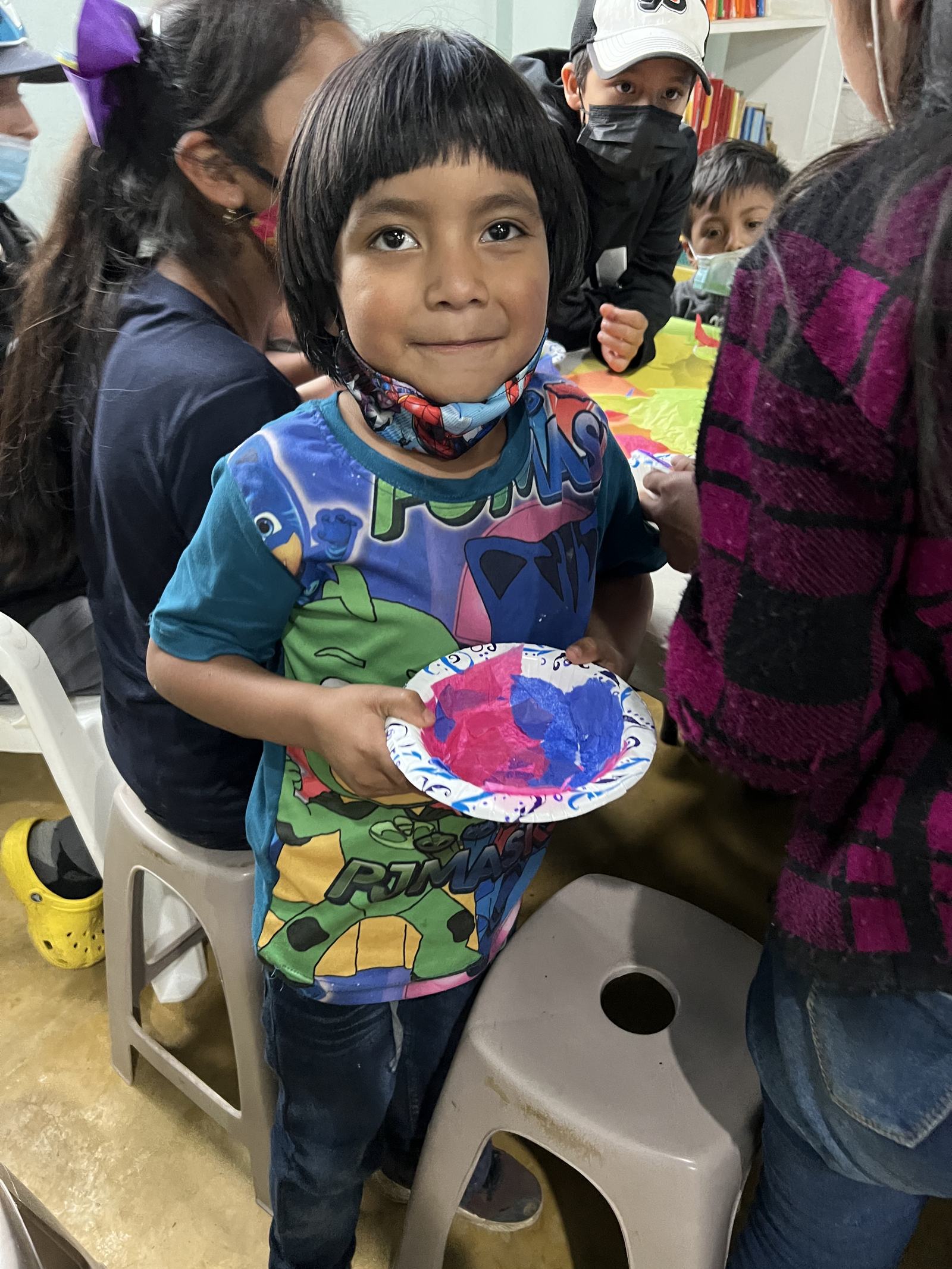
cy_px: 634
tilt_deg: -34.1
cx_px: 476
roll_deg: -0.3
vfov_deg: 67.3
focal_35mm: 26
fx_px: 953
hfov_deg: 53.1
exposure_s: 1/30
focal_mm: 5.7
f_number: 1.5
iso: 640
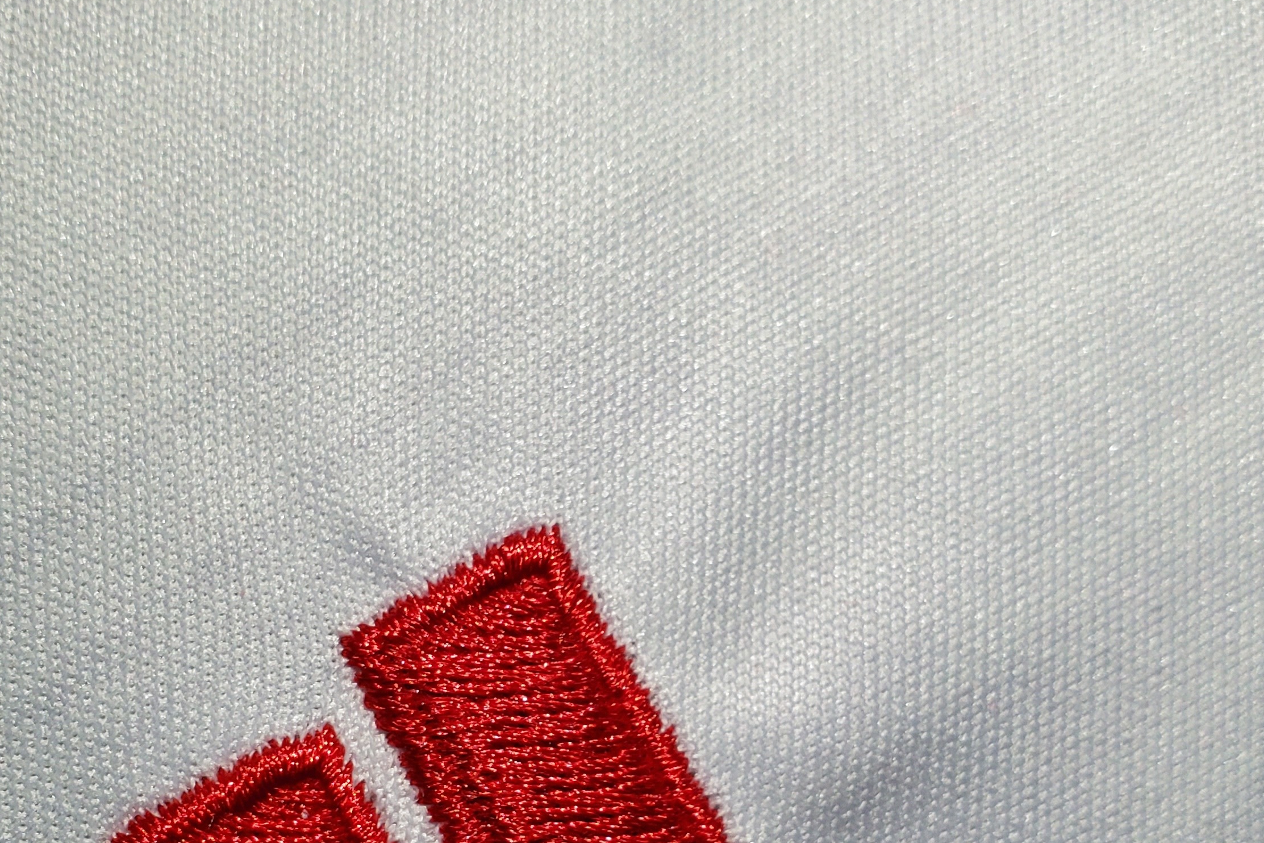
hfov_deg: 40.3
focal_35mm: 49
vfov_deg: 26.7
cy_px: 747
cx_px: 546
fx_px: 1720
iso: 100
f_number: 2.4
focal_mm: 4.3
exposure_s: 1/100
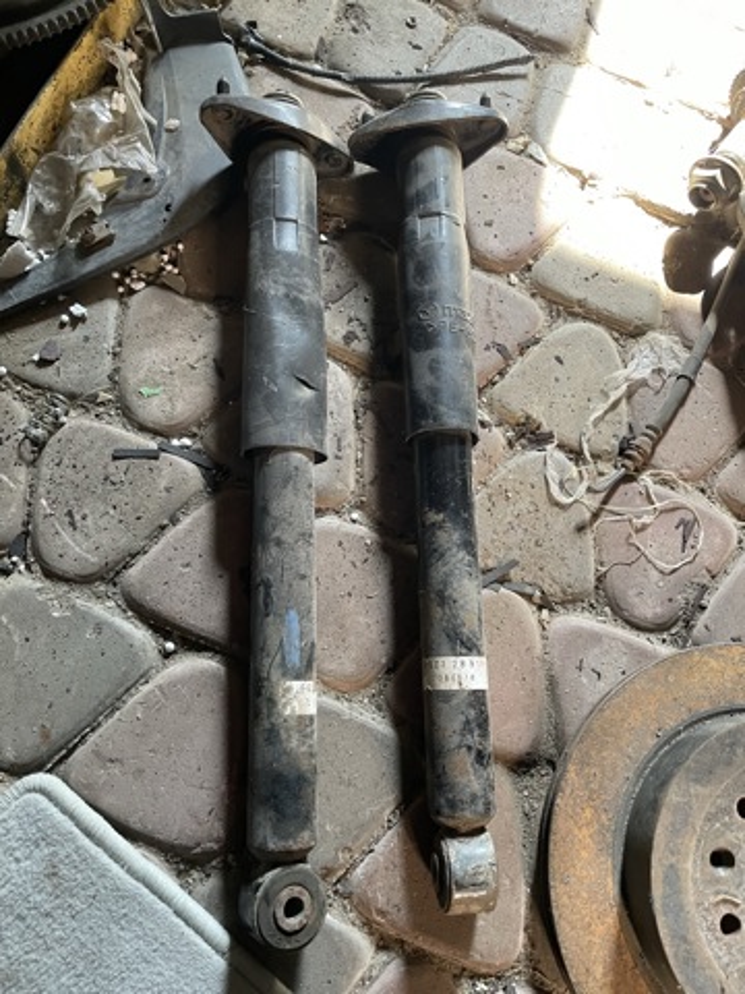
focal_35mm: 26
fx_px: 746
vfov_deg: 67.3
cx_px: 372
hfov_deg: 53.1
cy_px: 497
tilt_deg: -74.1
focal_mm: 4.2
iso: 160
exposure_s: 1/60
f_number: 1.6
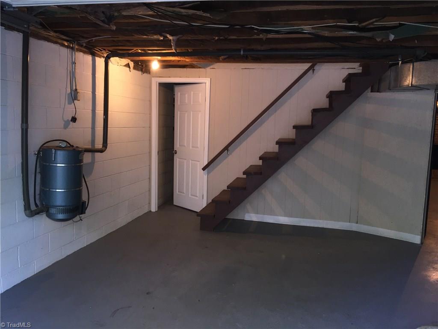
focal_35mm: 29
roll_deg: -3.1
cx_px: 219
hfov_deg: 61.7
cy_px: 164
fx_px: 367
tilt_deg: -5.6
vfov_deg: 48.2
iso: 100
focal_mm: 4.15
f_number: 2.2
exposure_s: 1/30
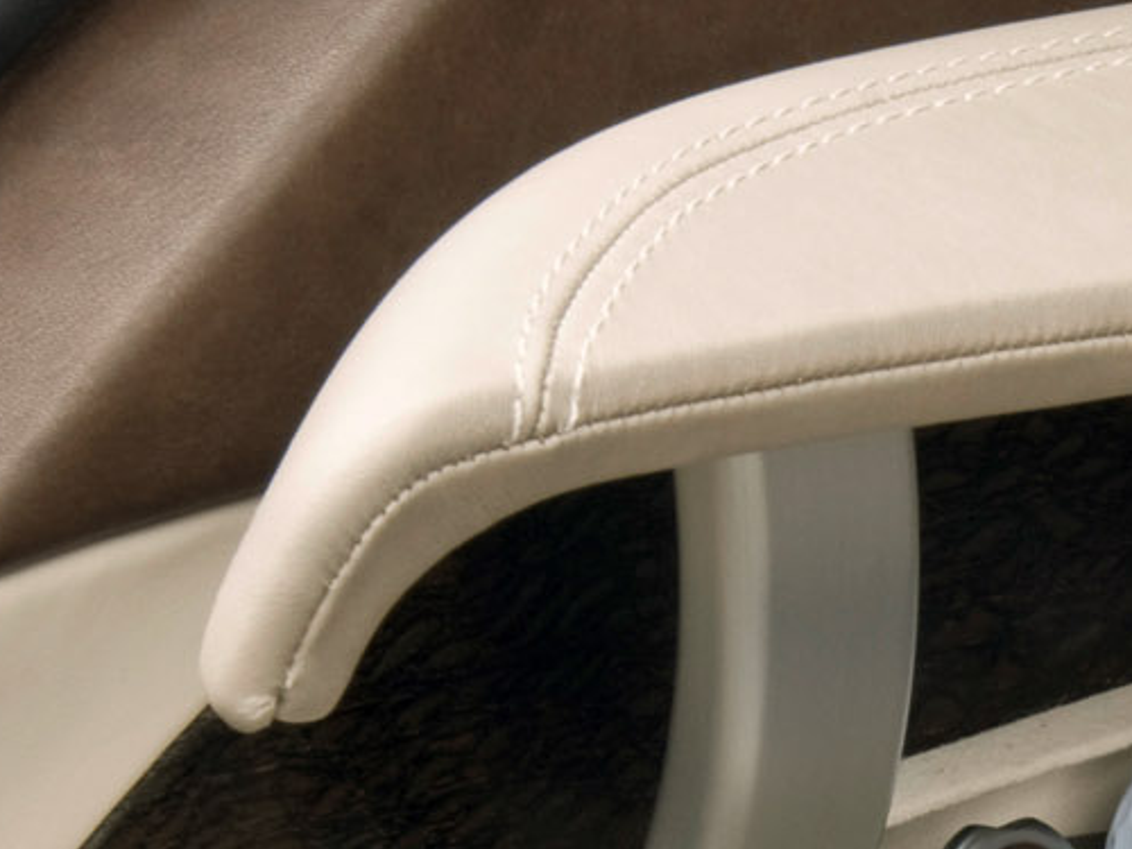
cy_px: 1555
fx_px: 8306
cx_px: 1587
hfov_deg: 7.7
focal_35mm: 254
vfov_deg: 5.7
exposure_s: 1/4
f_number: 16
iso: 100
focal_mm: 44
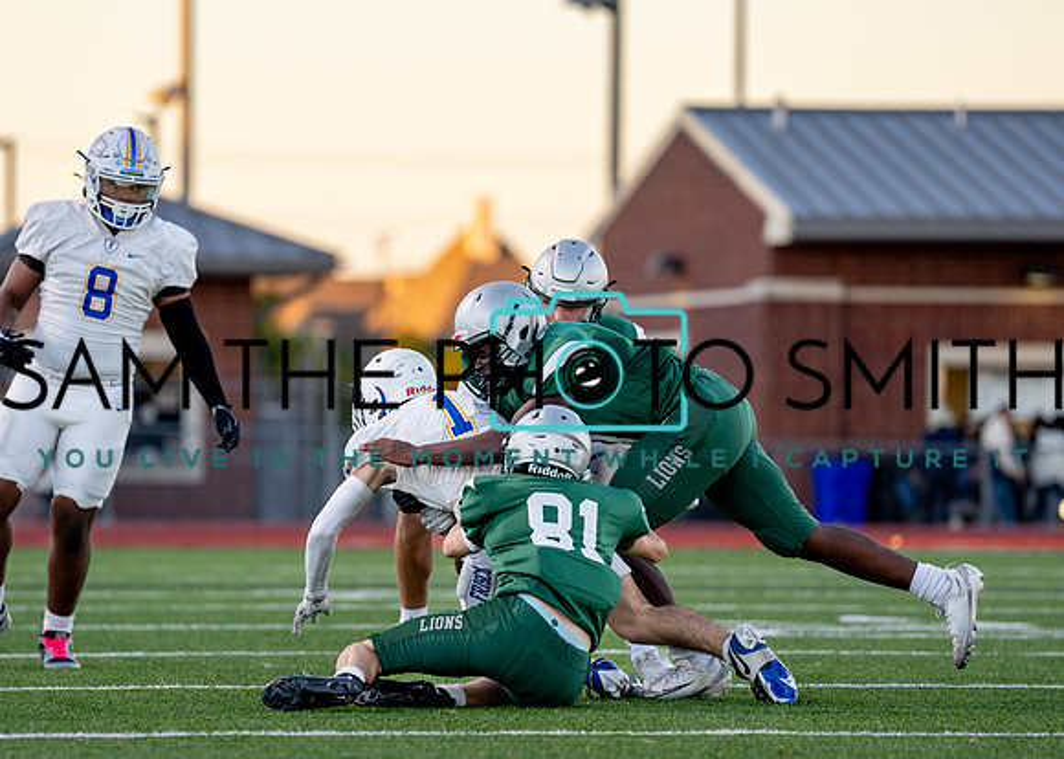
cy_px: 423
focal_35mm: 308
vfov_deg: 4.7
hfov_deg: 6.5
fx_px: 9316
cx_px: 432
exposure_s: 1/1250
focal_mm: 200
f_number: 2.8
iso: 500
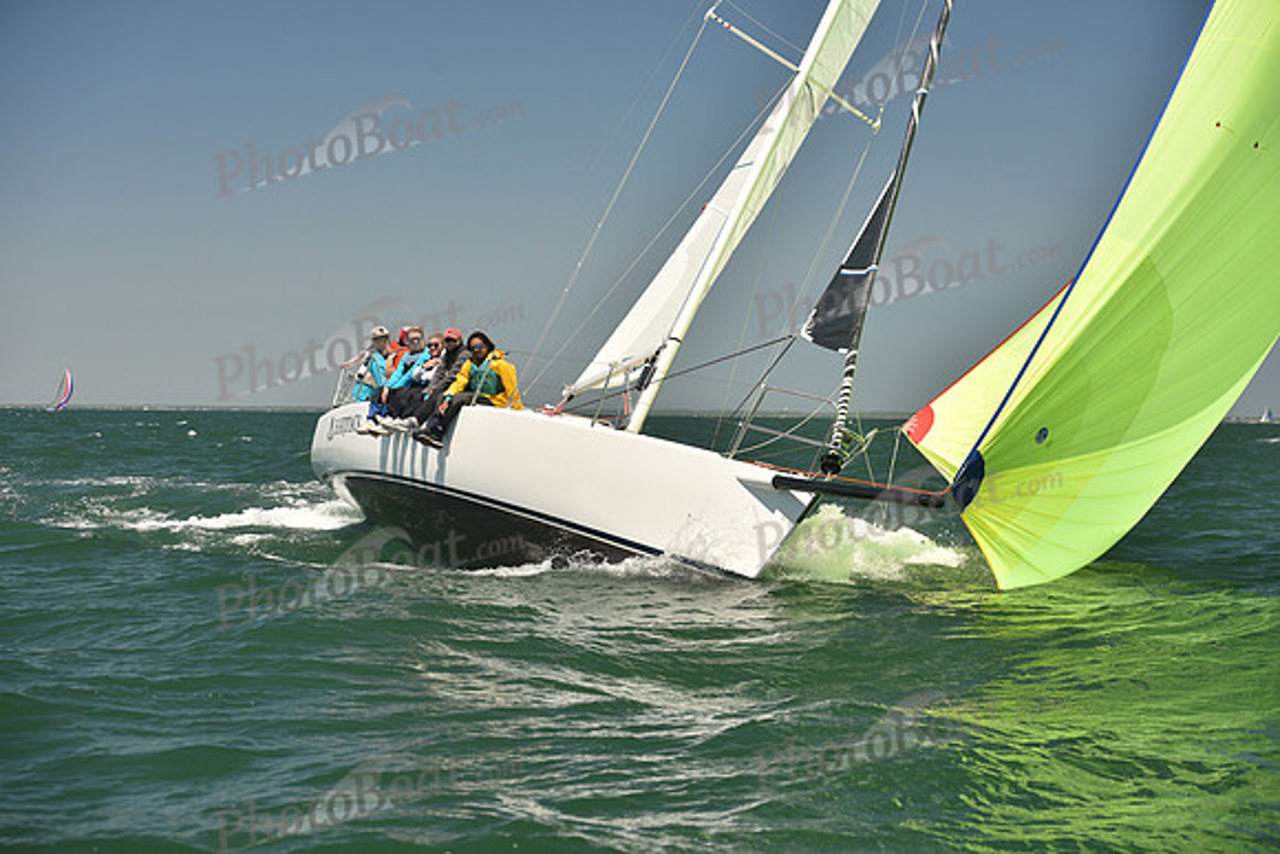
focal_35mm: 70
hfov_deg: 28.8
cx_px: 640
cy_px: 427
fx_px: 2489
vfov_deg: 19.5
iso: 250
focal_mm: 70
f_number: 5
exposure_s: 1/800
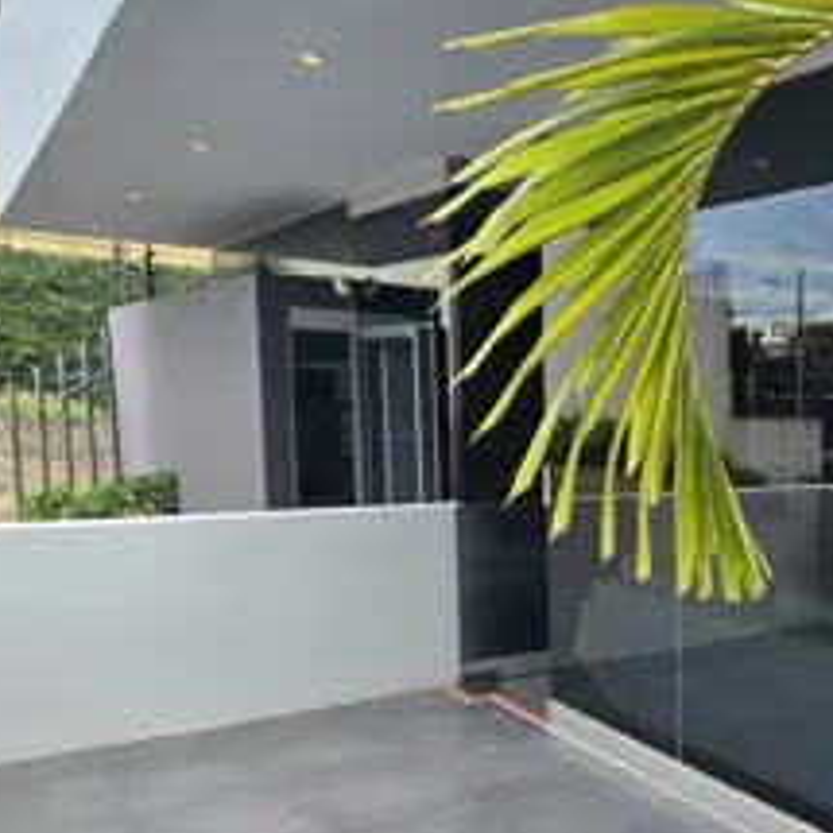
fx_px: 926
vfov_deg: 48.0
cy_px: 515
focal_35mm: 34
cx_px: 1075
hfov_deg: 34.6
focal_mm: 2.2
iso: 50
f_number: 2.2
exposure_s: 1/519
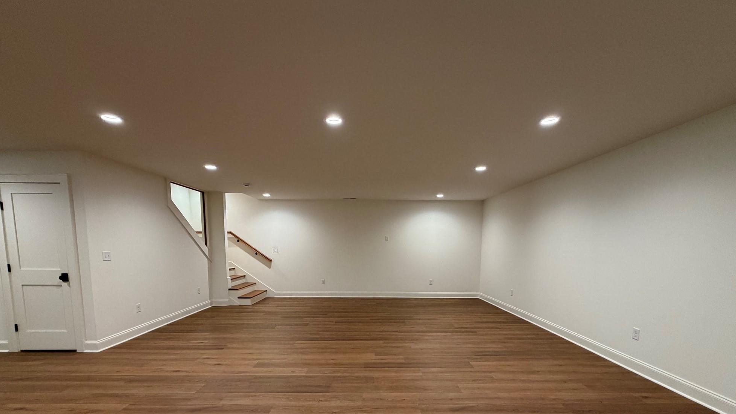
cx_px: 373
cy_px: 276
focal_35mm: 16
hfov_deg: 99.4
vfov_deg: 65.3
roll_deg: -0.2
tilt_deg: -6.0
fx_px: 312
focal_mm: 2.22
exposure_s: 1/60
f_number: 2.2
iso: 250
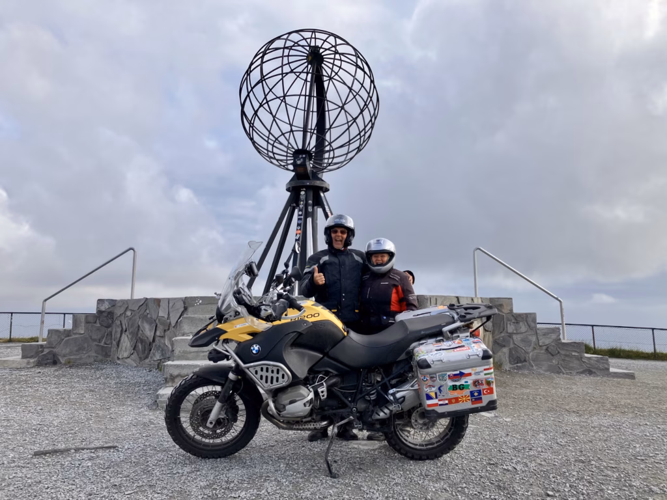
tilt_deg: +6.9
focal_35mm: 28
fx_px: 540
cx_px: 334
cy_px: 250
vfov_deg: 49.7
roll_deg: +0.8
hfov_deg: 63.4
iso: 32
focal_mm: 3.99
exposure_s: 1/565
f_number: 1.8
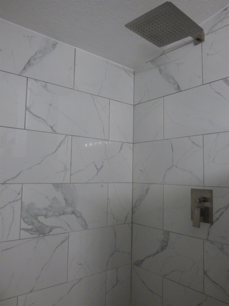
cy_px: 153
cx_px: 114
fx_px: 247
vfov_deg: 63.4
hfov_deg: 49.7
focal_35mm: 28
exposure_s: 1/30
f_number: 3.2
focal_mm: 4.83
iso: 400
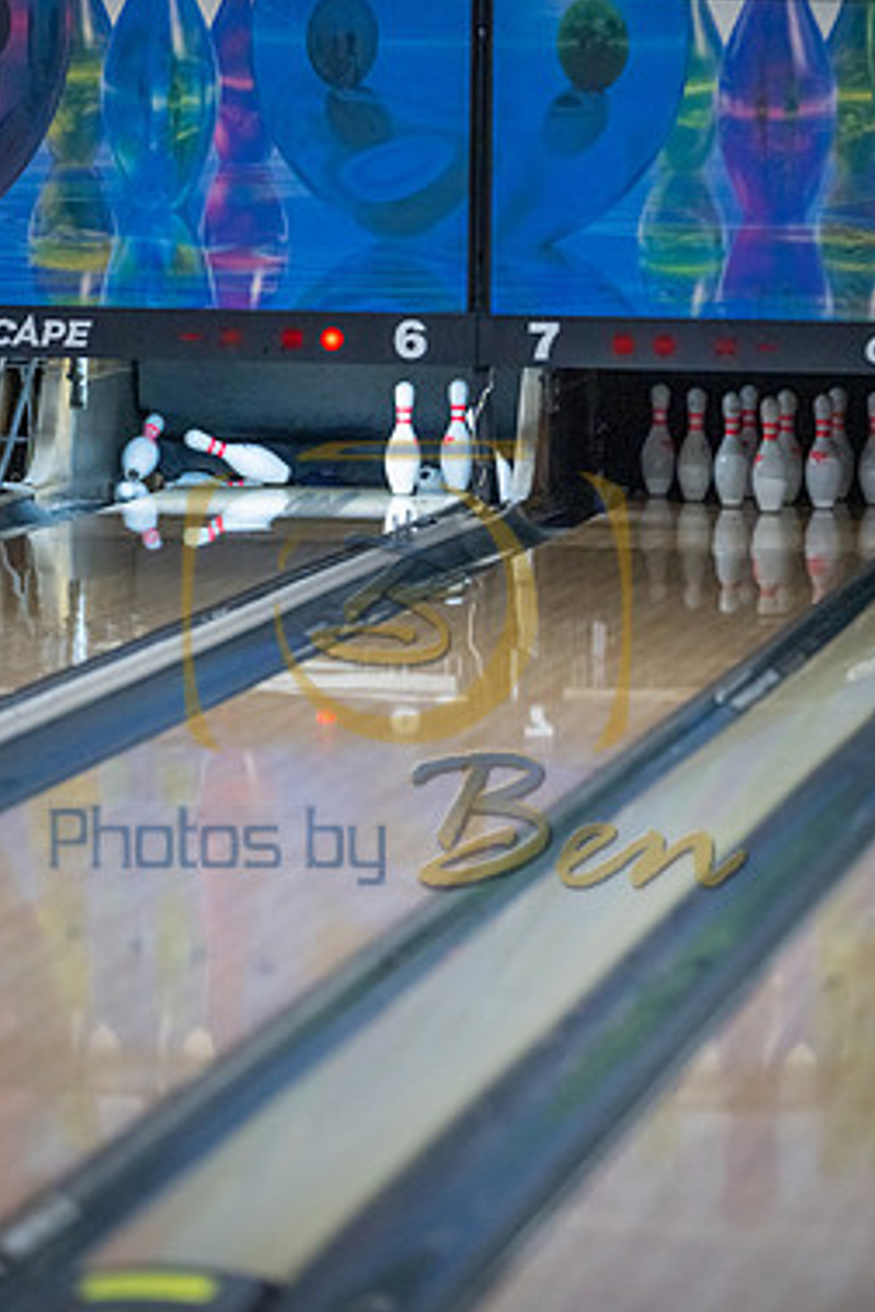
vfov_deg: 8.7
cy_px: 663
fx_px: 8676
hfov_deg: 5.8
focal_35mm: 238
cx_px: 365
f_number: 2.8
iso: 4000
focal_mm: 200
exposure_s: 1/1000
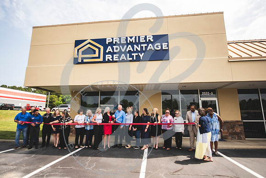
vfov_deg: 65.8
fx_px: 137
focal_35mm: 19
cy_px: 89
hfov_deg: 88.2
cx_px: 131
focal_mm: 18
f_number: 2.8
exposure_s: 1/1000
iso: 100
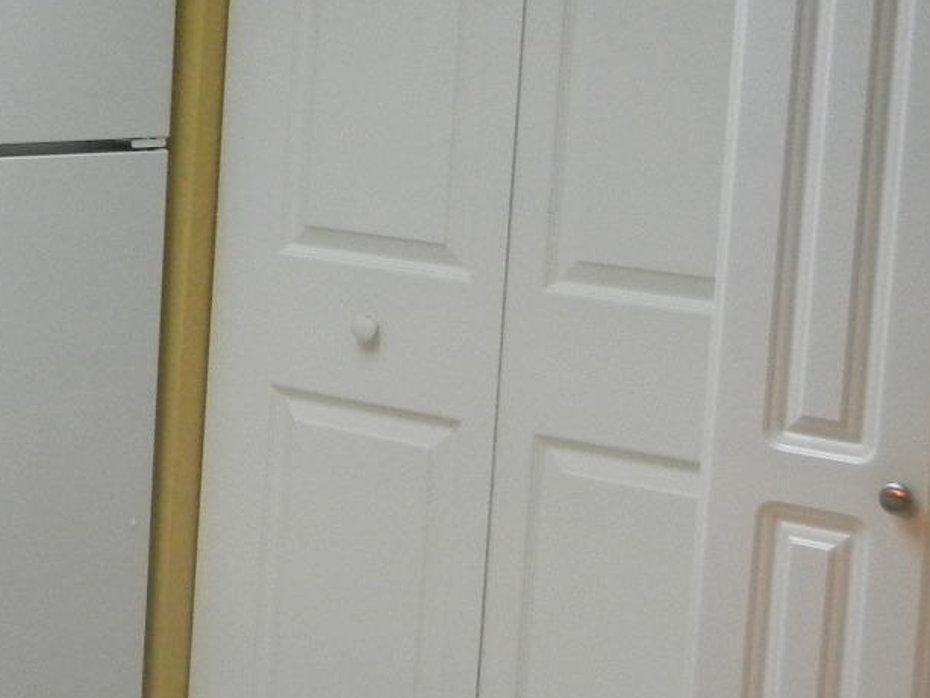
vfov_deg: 14.7
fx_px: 2688
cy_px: 164
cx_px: -289
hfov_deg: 18.3
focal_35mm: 100
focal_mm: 5.4
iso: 380
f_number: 3.5
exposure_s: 1/30
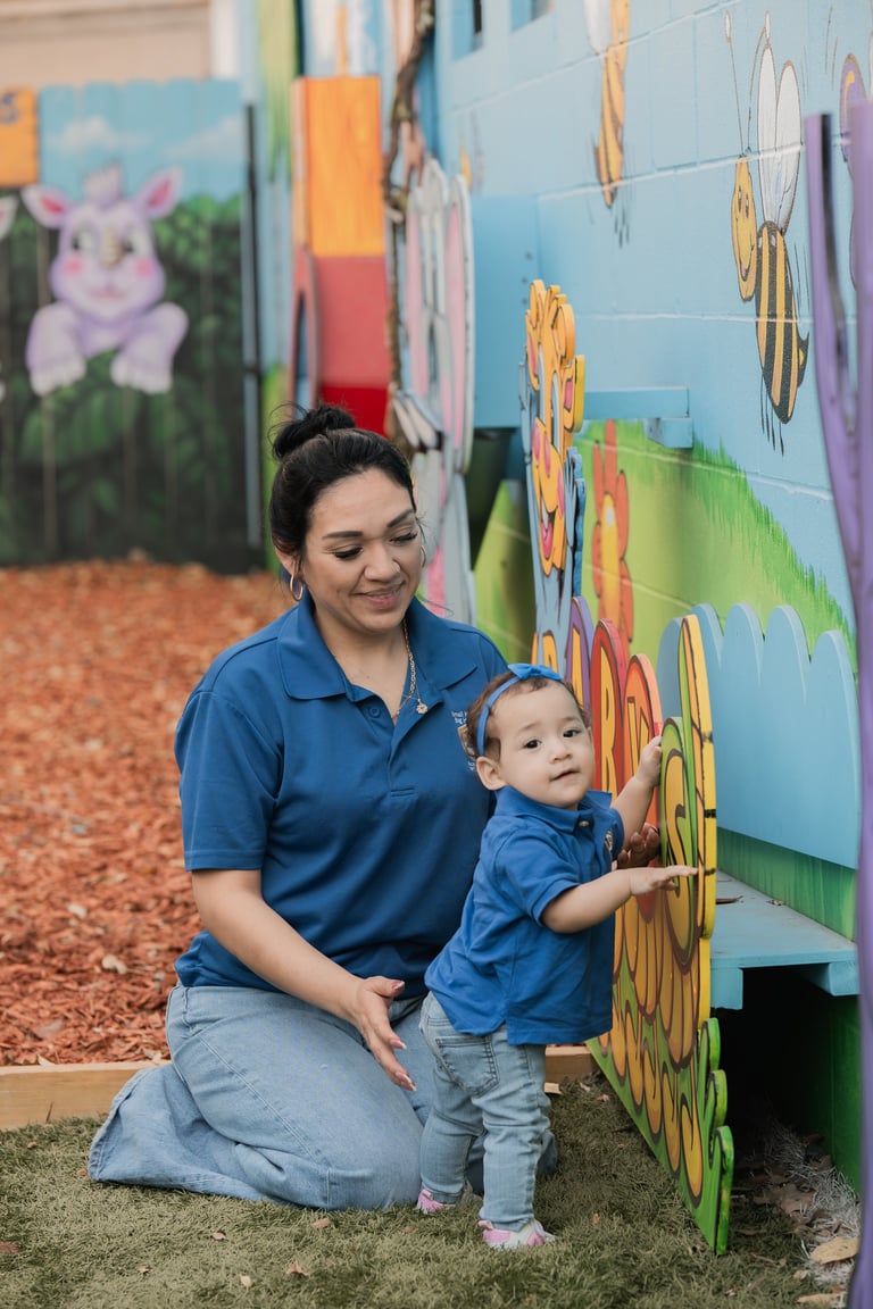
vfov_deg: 18.2
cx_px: 436
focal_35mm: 112
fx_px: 4092
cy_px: 654
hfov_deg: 12.2
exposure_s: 1/250
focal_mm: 75
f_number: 2.8
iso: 125
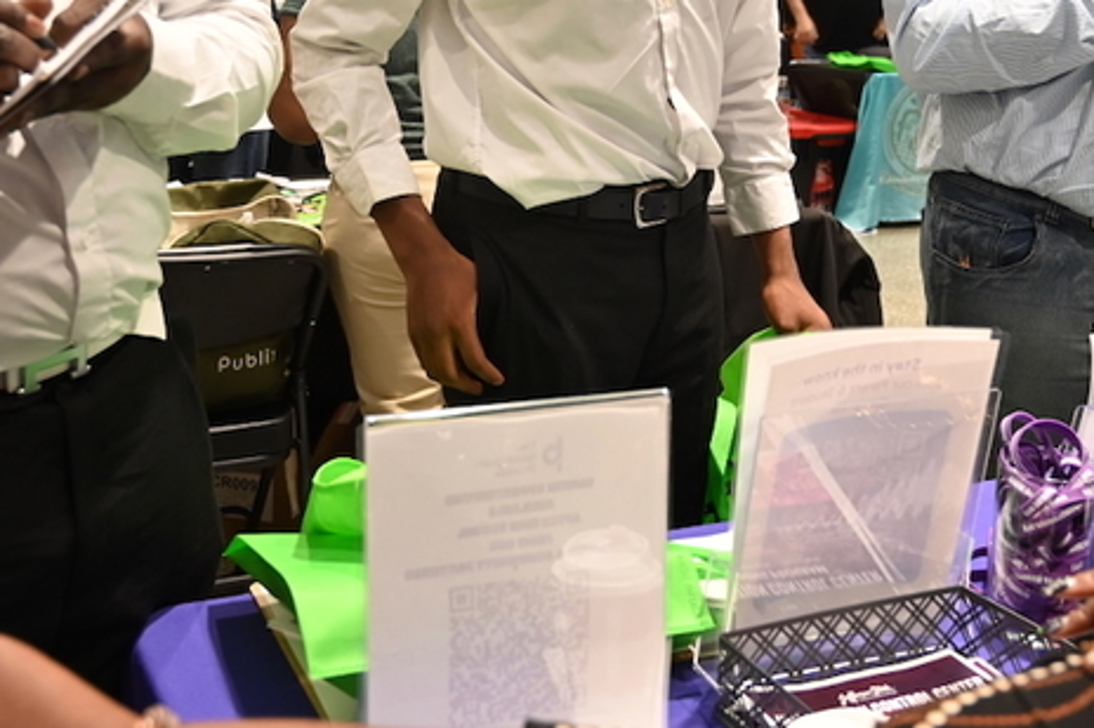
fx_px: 1610
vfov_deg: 25.0
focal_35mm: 53
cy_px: 137
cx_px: 578
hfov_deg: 37.5
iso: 1100
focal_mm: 24
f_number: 4
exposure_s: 1/60
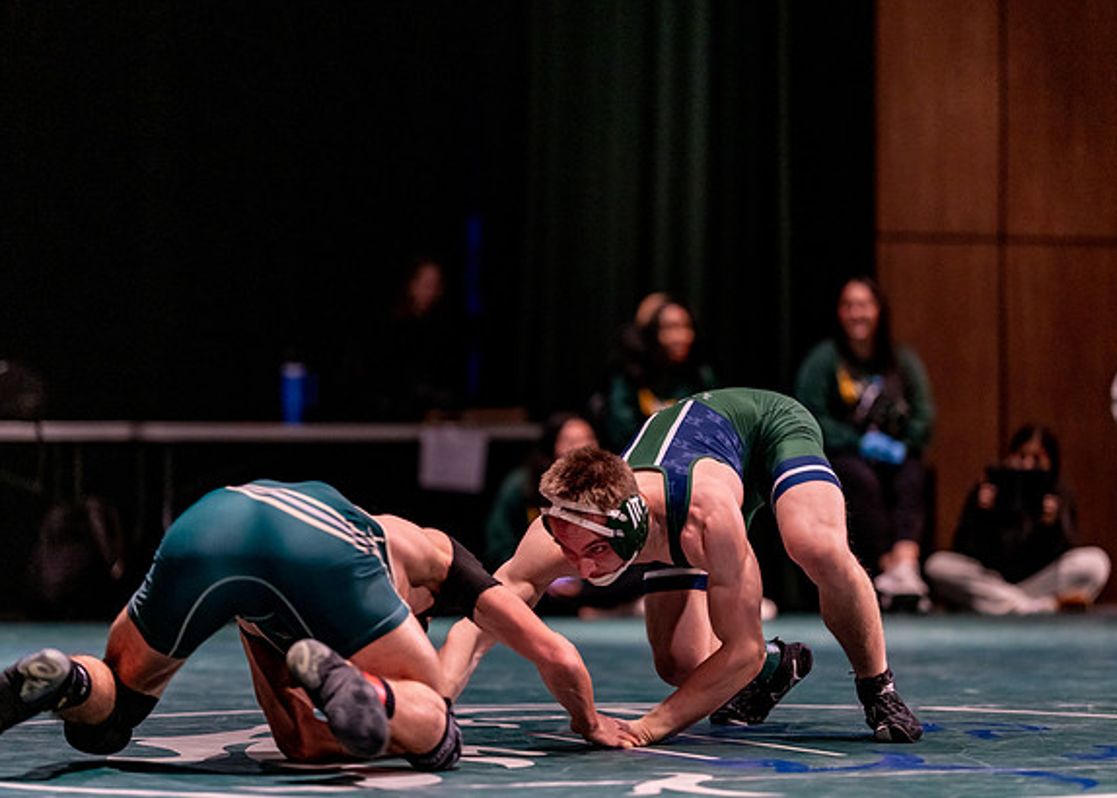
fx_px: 4536
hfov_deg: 14.0
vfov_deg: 10.1
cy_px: 397
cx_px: 558
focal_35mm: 143
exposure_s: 1/800
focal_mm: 135
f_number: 1.8
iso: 2000
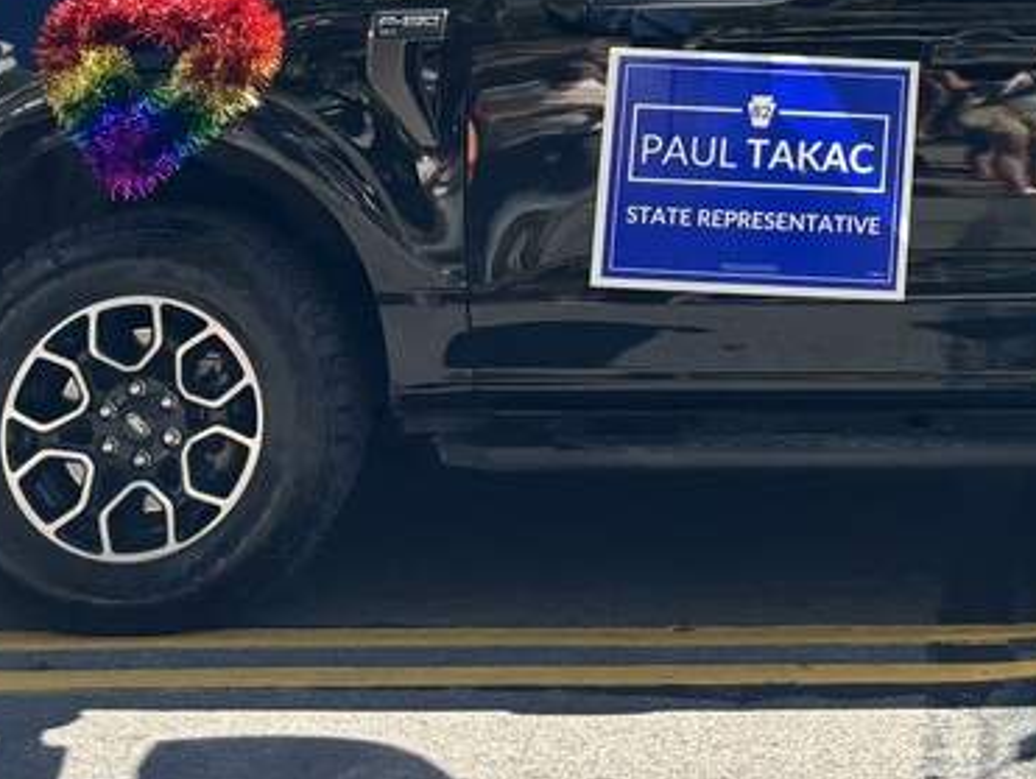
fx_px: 2516
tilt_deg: +5.8
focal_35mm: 84
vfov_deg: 16.1
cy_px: -396
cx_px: 1097
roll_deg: +1.2
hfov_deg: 22.2
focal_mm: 5.96
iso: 50
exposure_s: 1/641
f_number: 1.6
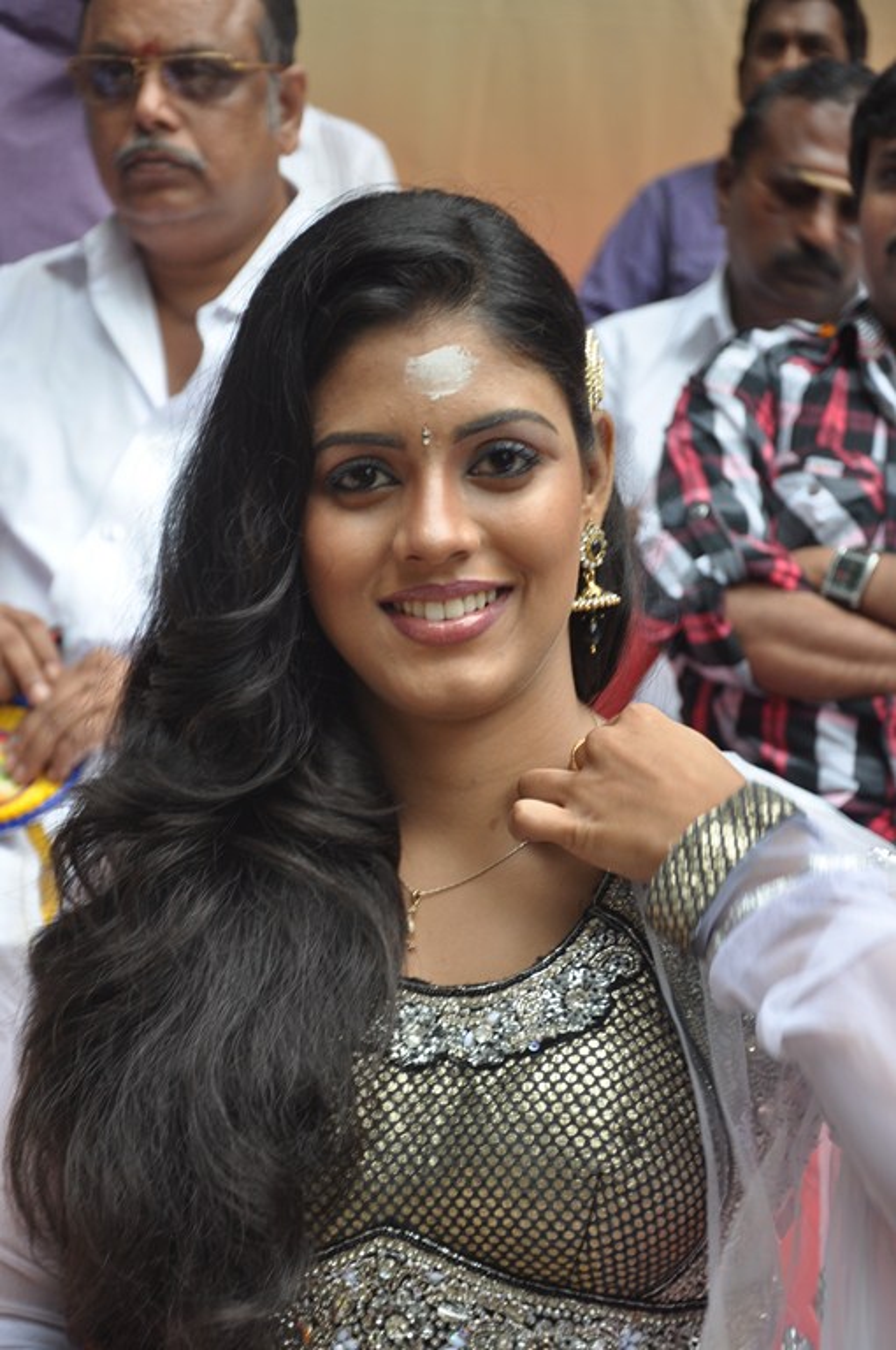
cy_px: 675
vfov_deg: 26.0
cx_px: 448
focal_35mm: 78
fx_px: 2920
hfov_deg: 17.4
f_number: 5.6
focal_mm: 52
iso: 250
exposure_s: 1/30
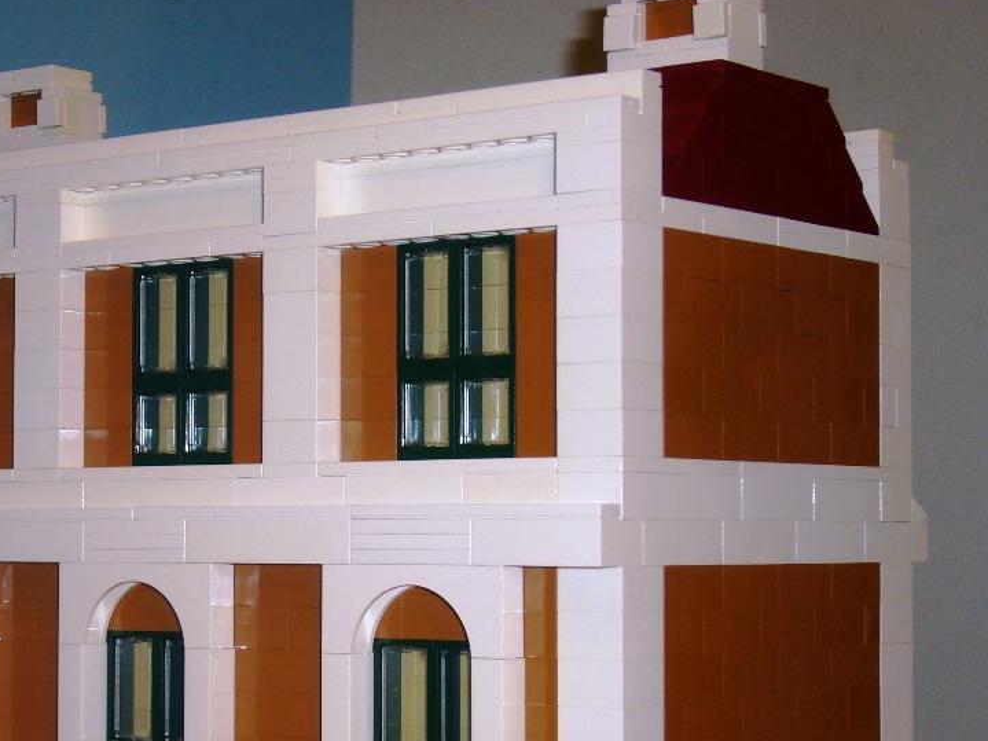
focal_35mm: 96
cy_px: 435
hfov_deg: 20.4
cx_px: 335
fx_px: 2740
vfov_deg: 15.4
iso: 100
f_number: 4
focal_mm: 11.5
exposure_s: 1/30
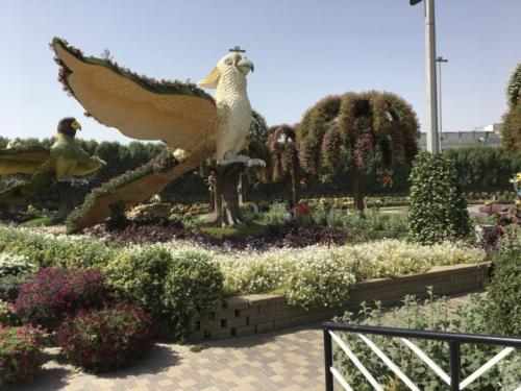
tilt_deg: +0.0
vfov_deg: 48.2
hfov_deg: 61.7
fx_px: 436
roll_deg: +0.5
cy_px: 196
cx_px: 260
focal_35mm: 29
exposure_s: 1/1672
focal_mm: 4.15
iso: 25
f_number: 2.2
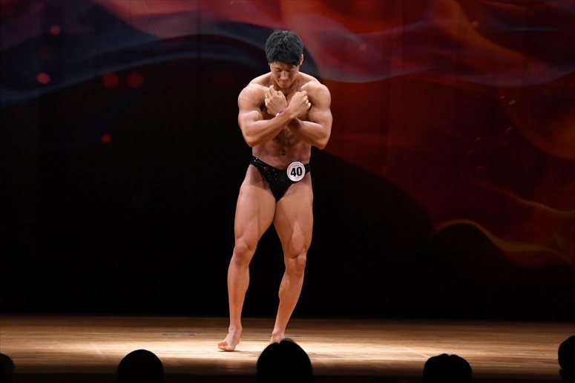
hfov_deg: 8.6
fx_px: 3832
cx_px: 288
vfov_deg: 5.7
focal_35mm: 240
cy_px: 192
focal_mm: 160
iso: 4000
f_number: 5.6
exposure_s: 1/400
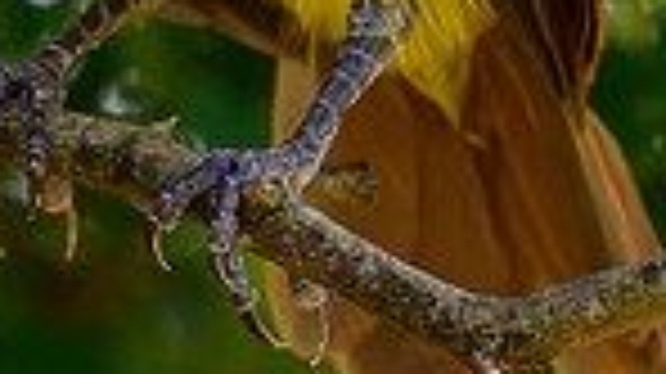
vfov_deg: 0.4
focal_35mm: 3083
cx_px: 91
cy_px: -648
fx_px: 54405
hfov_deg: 0.7
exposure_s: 1/4000
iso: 7200
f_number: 8
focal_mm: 500
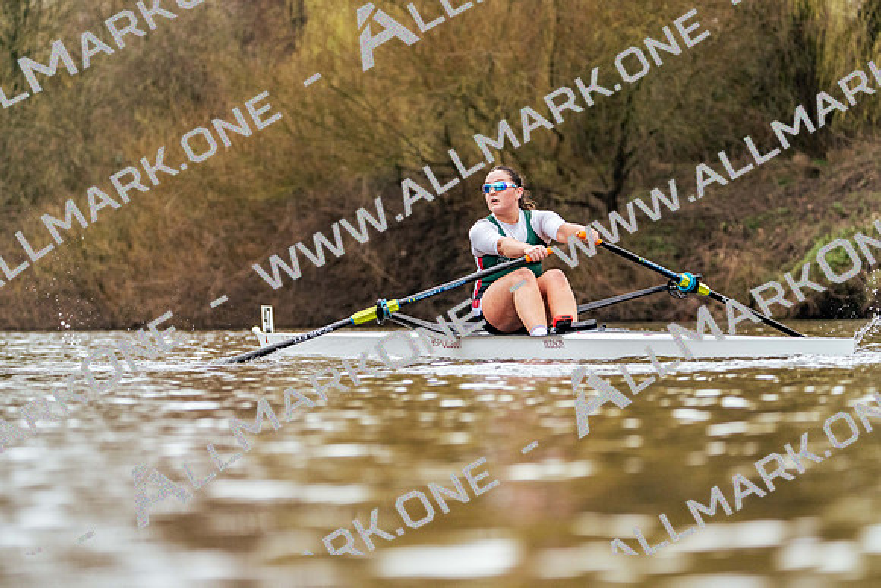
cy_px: 294
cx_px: 440
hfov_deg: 8.6
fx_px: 5850
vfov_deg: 5.8
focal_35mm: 239
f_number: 6.3
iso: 2500
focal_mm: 239
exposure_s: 1/2000
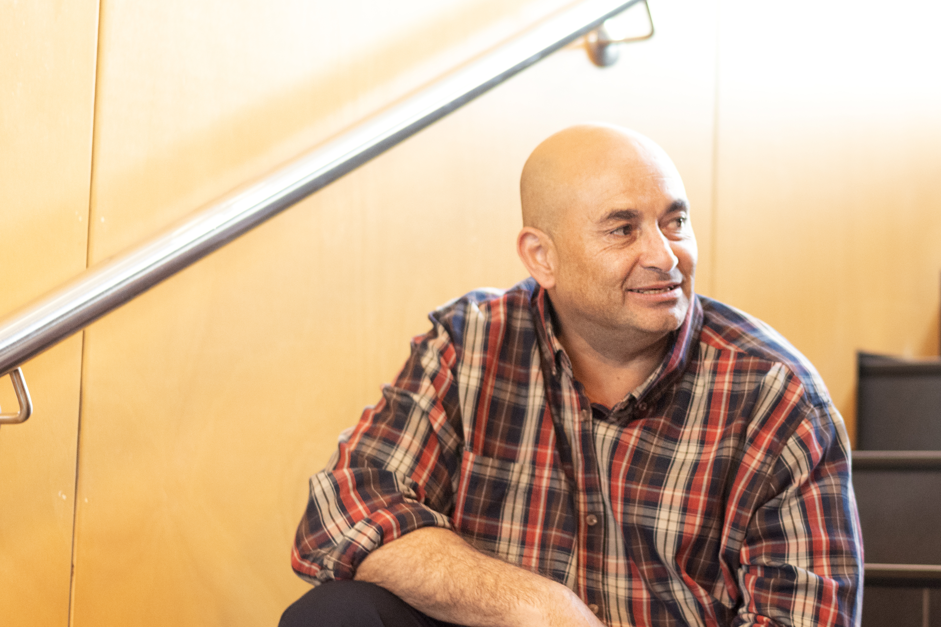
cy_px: 265
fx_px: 2431
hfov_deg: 21.7
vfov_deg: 14.7
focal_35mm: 93
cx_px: 711
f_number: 1.8
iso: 1600
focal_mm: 50
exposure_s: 1/100
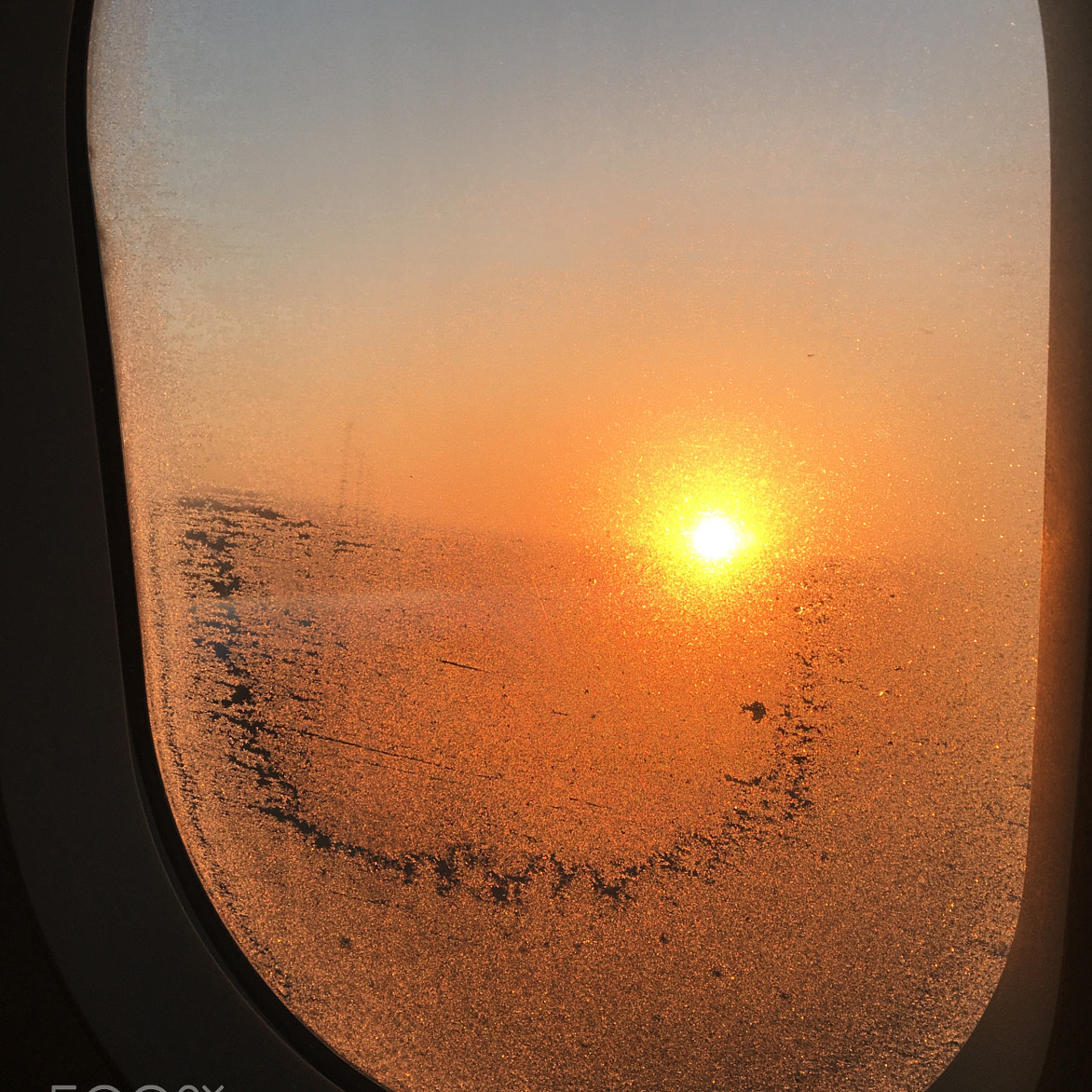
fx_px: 1249
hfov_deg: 47.2
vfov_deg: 47.1
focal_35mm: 35
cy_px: 484
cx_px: 552
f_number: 2.2
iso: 25
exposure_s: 1/739
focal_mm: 4.15
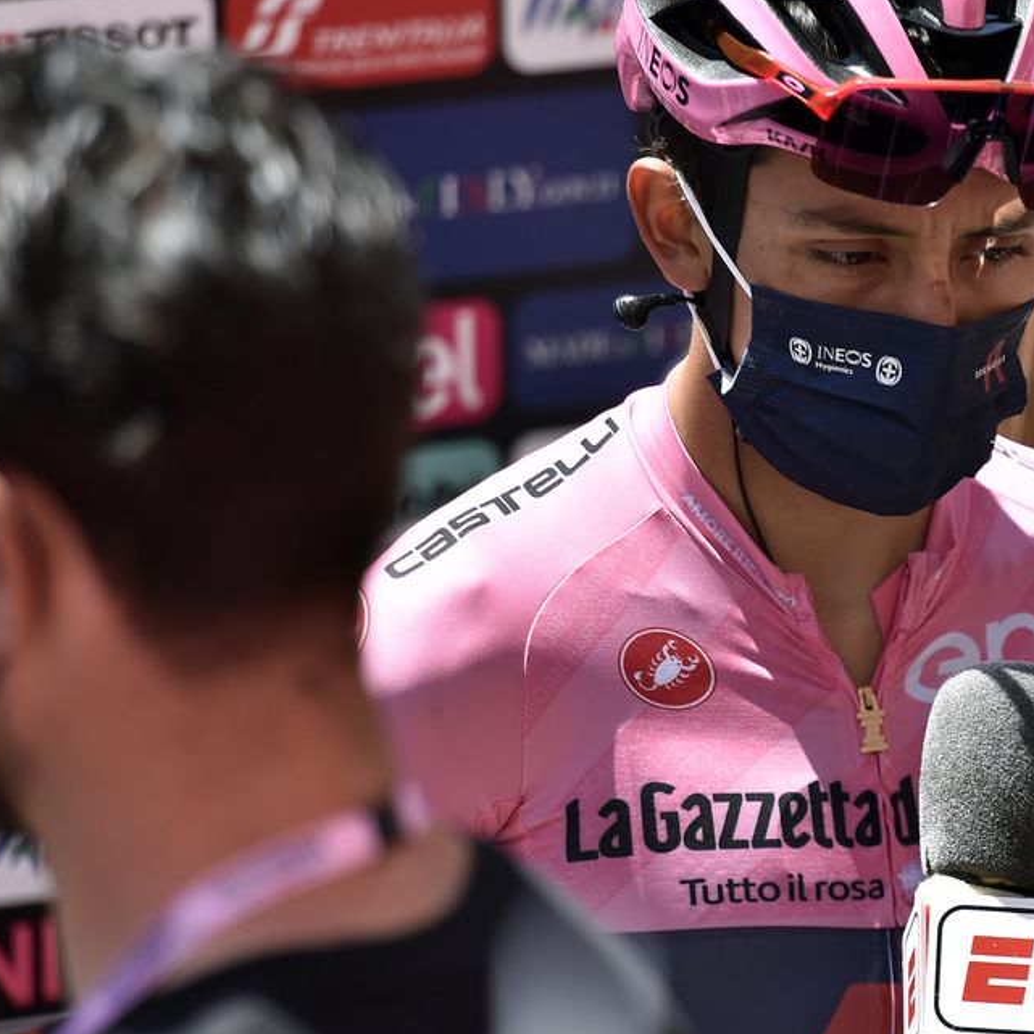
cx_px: 934
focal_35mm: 458
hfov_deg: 3.8
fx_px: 15478
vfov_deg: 3.8
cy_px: 474
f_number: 5.6
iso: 400
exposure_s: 1/1250
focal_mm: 270
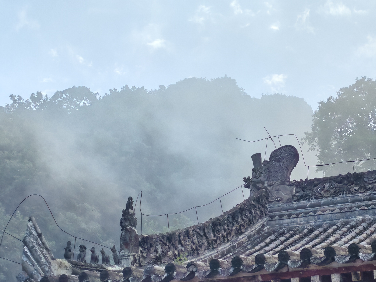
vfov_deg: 14.4
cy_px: 130
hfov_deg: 18.8
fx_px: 1119
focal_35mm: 103
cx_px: 320
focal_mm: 5.52
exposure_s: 1/1100
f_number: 16
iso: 50
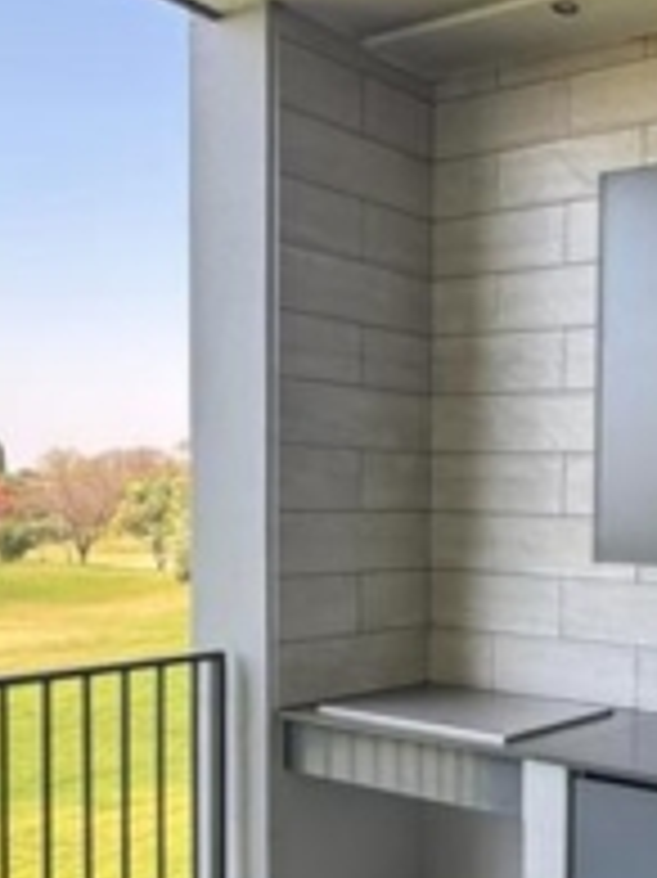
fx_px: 1064
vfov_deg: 44.5
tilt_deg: -2.2
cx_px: 806
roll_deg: -0.1
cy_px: 545
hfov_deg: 29.2
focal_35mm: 42
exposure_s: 1/142
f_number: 2.2
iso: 40
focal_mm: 2.22
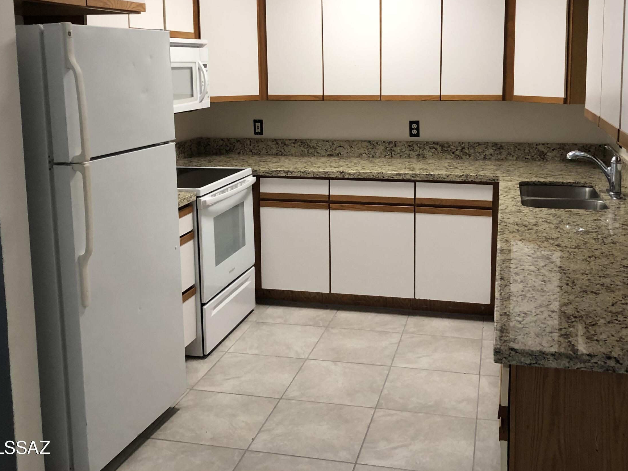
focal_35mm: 38
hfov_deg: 48.9
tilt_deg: -8.1
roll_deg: +1.0
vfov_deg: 37.3
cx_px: 346
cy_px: 157
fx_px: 689
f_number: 1.8
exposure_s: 1/30
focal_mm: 3.99
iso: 40
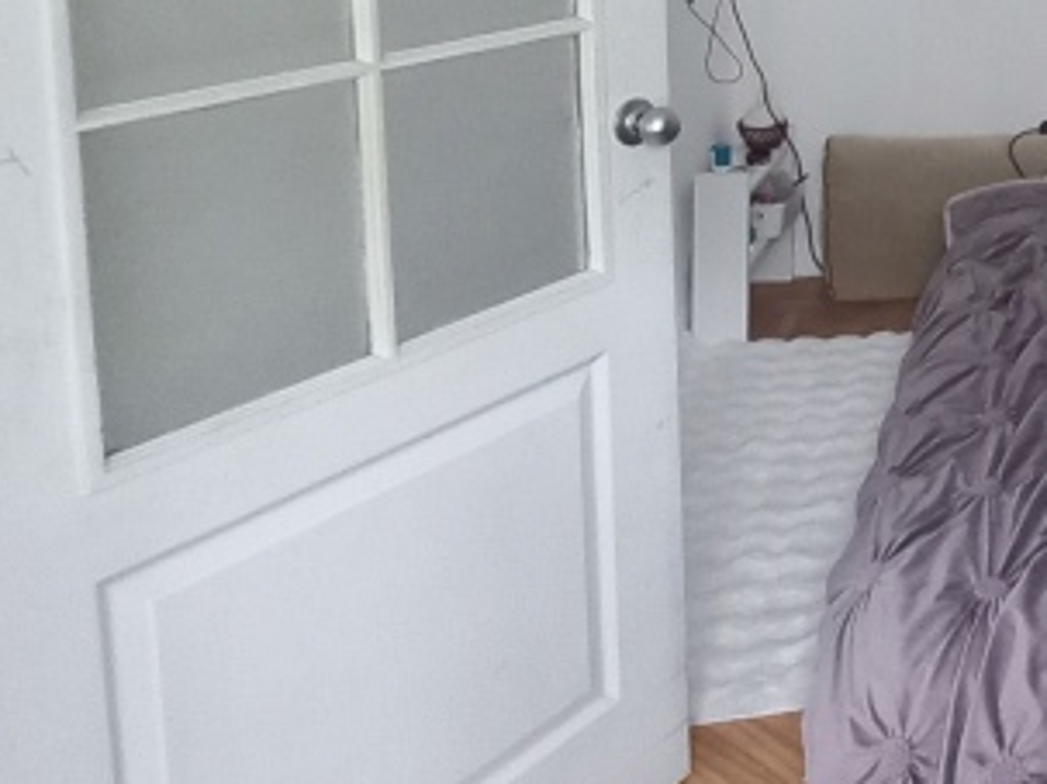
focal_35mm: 44
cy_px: -73
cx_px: 1334
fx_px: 1330
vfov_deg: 29.7
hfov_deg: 32.9
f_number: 2.2
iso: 400
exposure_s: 1/14.3
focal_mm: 1.42
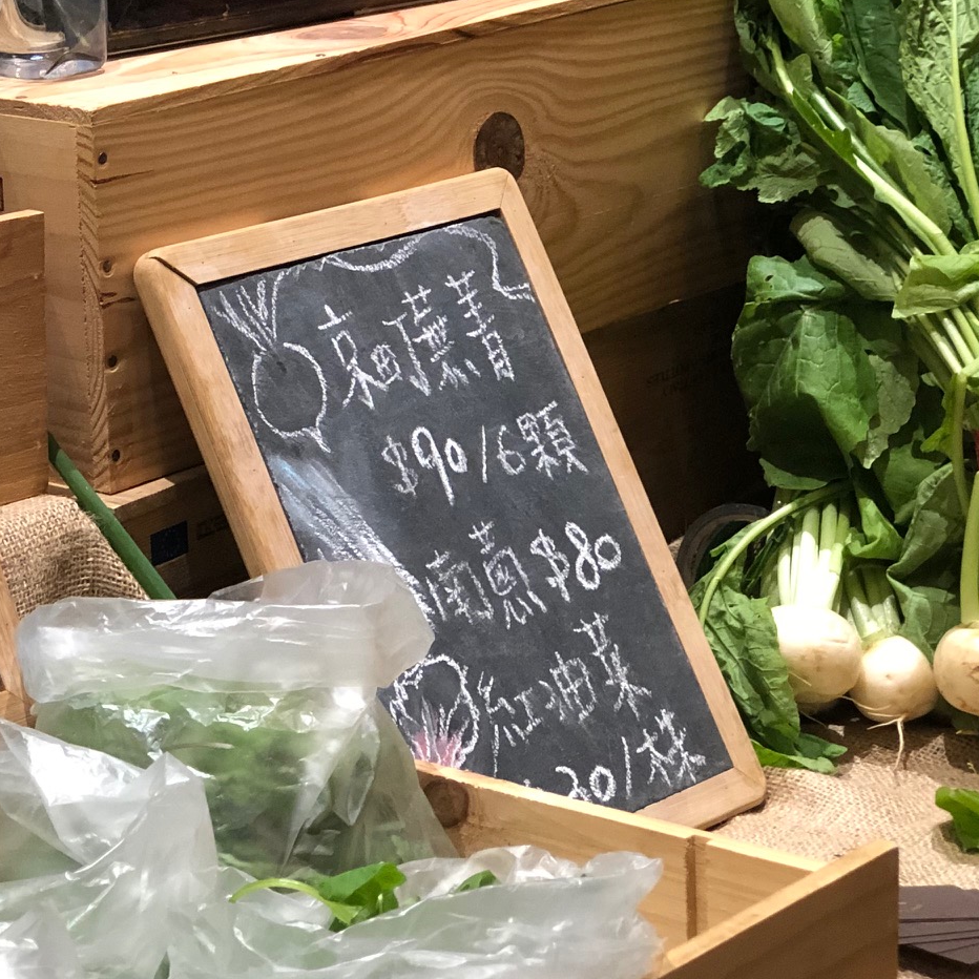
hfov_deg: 15.6
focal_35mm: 109
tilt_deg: -13.6
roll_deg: +2.4
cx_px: -37
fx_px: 3488
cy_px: 277
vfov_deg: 15.9
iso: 160
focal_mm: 6.6
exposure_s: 1/30
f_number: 2.8
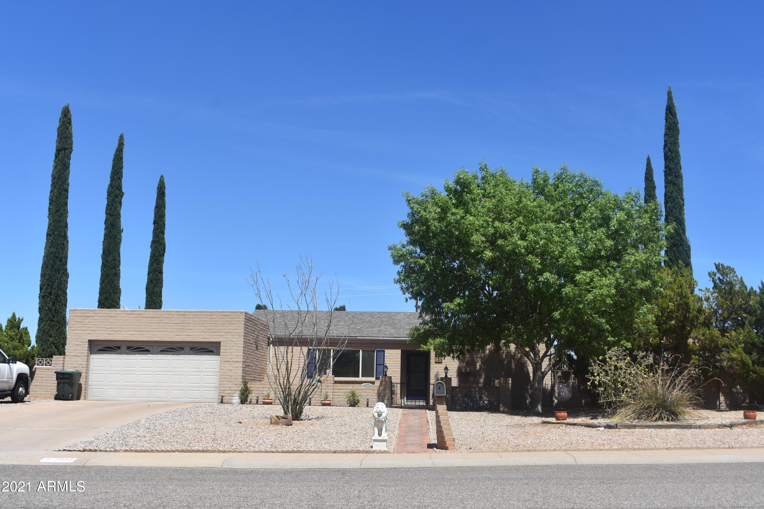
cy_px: 254
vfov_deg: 36.9
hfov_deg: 53.1
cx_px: 382
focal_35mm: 36
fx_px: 764
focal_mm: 24
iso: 160
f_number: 8
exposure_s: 1/500
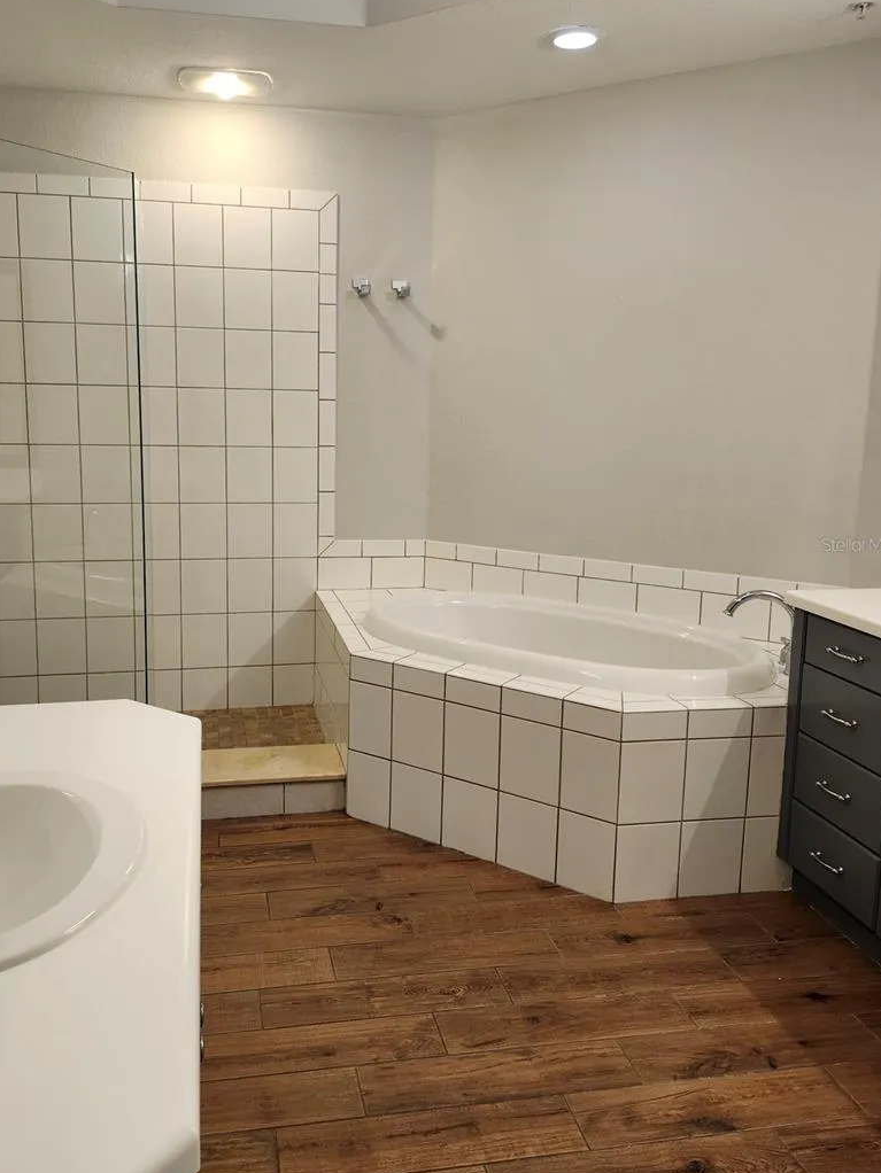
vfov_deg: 65.2
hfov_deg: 51.2
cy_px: 544
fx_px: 916
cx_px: 386
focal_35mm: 27
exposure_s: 1/120
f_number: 1.8
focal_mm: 5.54
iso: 250
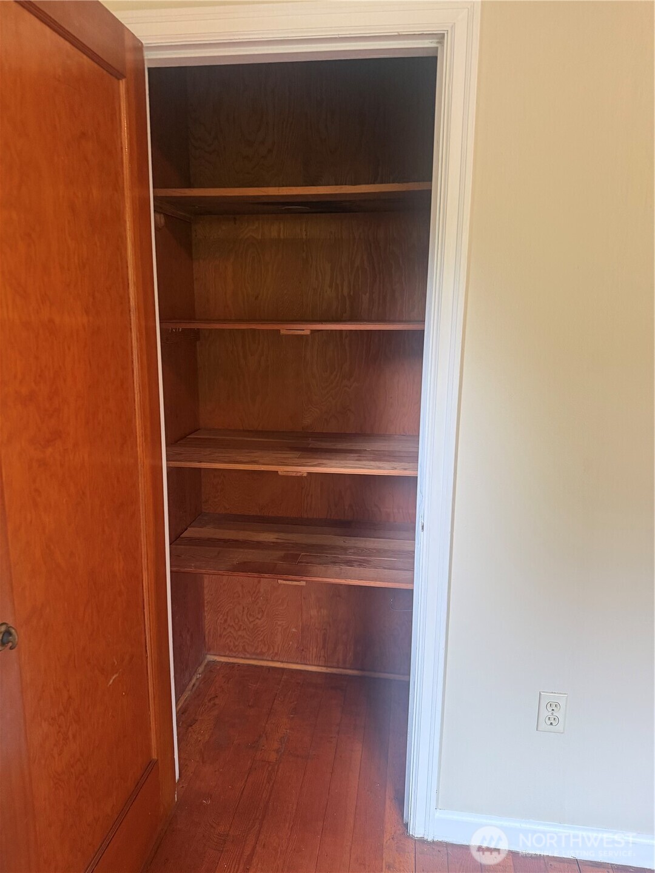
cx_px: 328
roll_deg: -1.7
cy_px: 436
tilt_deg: -8.3
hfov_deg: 56.8
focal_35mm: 24
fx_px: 606
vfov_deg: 71.6
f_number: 1.78
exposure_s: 1/60
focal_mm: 6.76
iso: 250
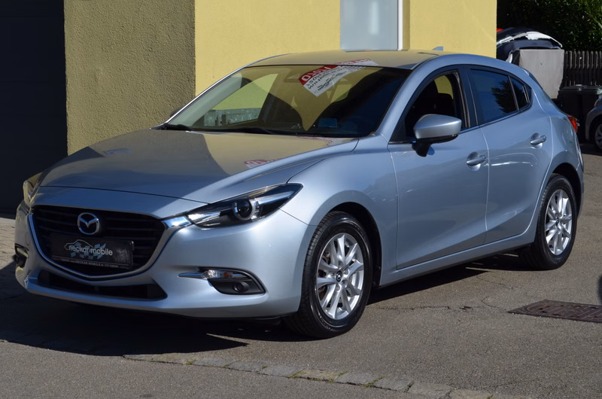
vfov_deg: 16.5
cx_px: 301
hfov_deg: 24.7
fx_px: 1377
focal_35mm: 82
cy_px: 200
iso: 100
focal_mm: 55
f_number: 10
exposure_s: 1/400
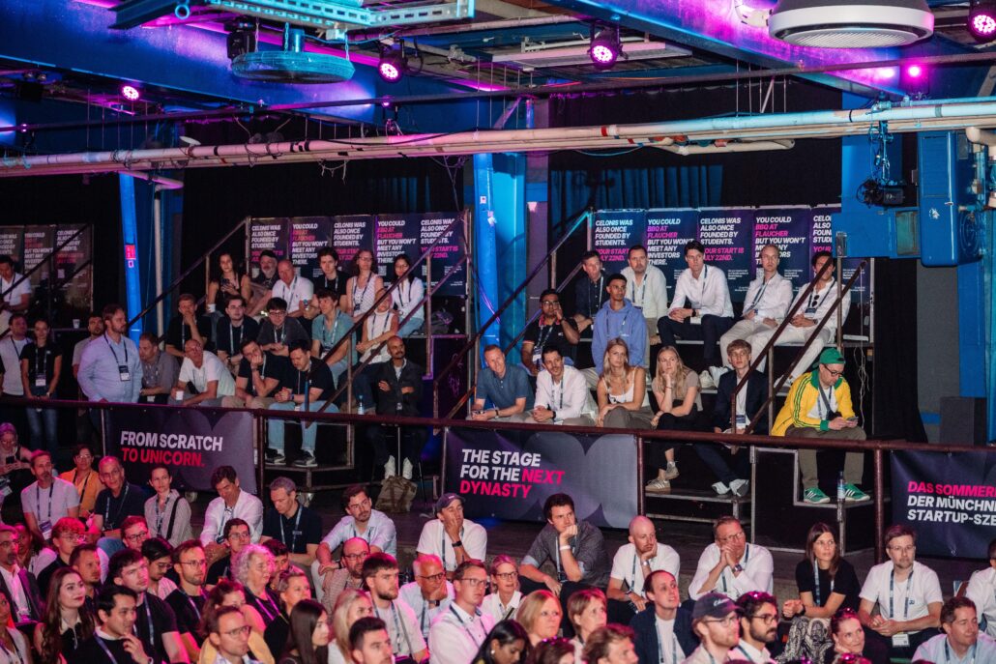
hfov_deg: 28.6
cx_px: 502
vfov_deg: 19.3
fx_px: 1952
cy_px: 332
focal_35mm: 71
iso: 3200
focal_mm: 70
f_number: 2
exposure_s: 1/250
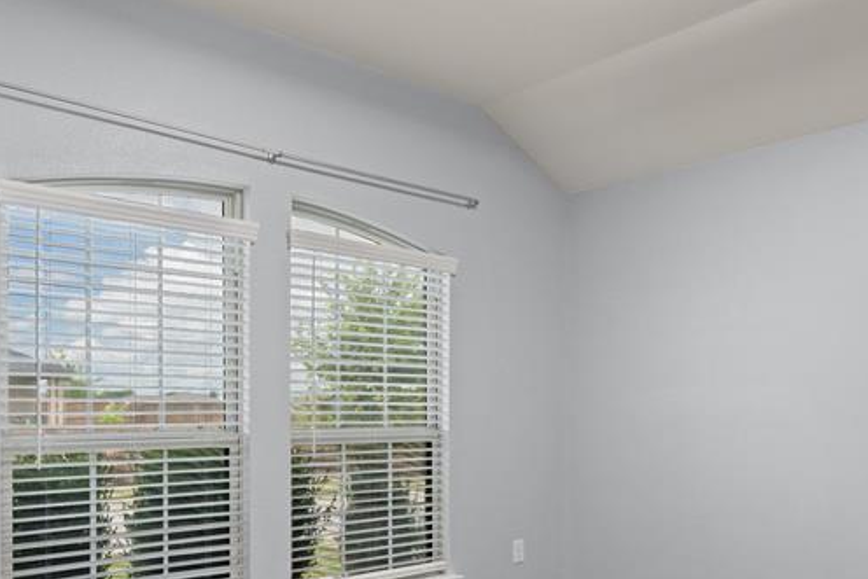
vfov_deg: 39.1
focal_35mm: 33
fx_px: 796
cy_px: 423
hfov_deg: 56.4
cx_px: 551
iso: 800
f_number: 7.1
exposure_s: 1/3
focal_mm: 16
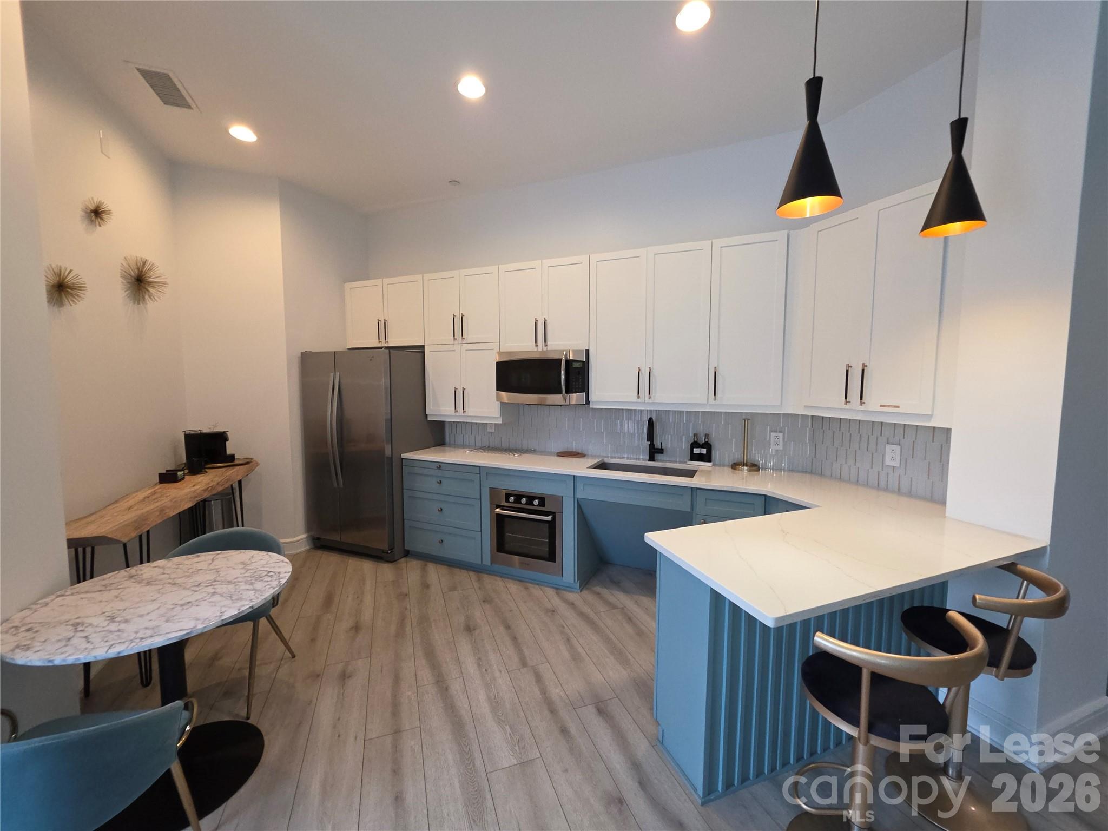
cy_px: 416
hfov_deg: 106.2
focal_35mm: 13
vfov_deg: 89.9
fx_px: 416
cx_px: 554
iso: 160
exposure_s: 1/60
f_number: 1.9
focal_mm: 2.2
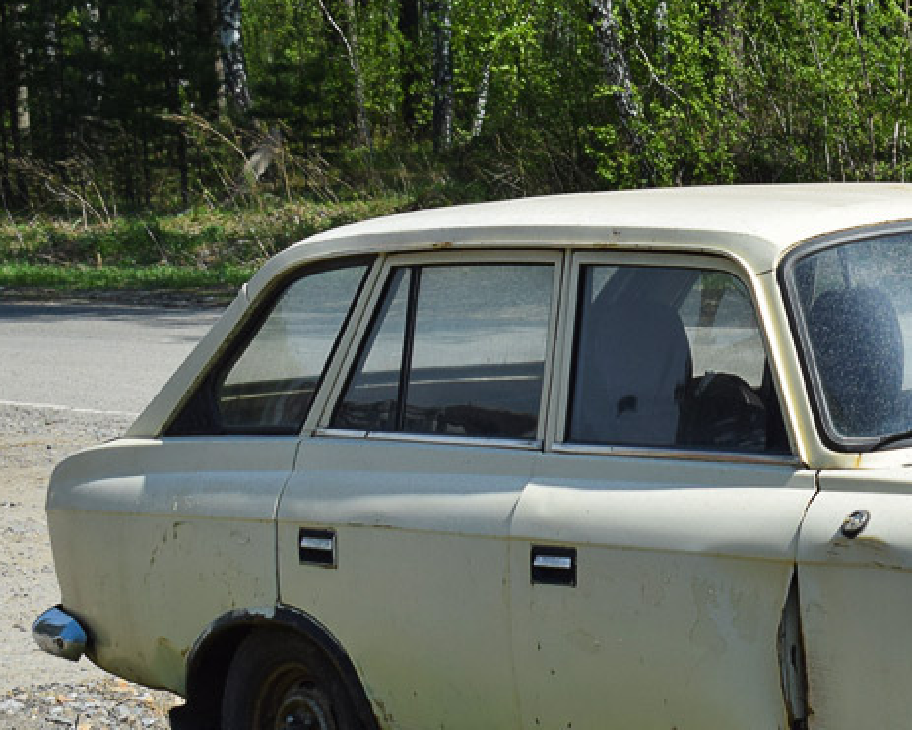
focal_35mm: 124
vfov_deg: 12.5
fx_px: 3349
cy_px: 368
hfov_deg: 15.1
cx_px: 1001
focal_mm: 34
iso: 200
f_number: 6.3
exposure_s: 1/800
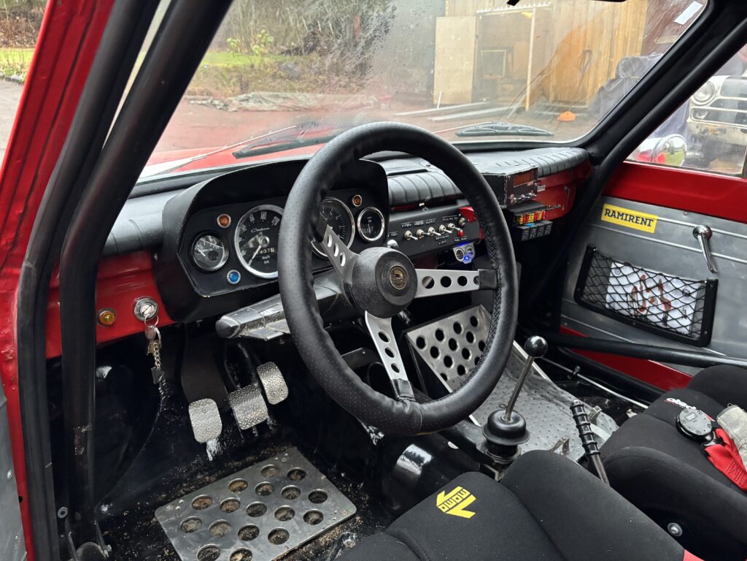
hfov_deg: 67.3
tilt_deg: -21.3
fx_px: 561
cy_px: 280
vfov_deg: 53.1
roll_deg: -0.5
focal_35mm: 26
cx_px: 374
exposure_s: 1/40
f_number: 1.6
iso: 640
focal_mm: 5.96
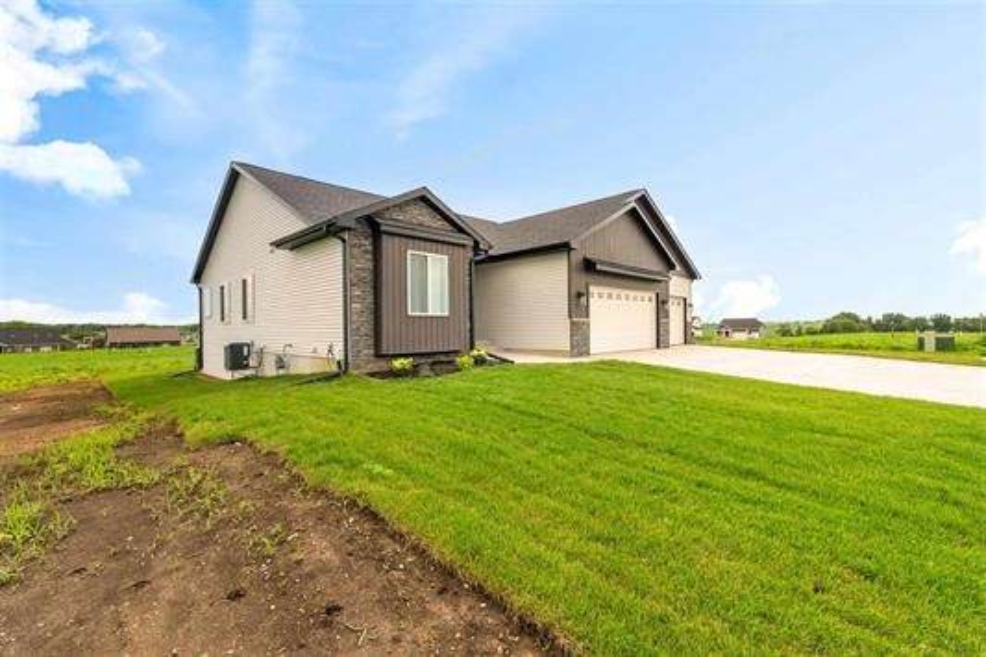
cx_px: 493
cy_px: 328
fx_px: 452
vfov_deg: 72.0
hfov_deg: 95.0
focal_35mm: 16
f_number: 9
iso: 250
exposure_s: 1/50
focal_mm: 16.5
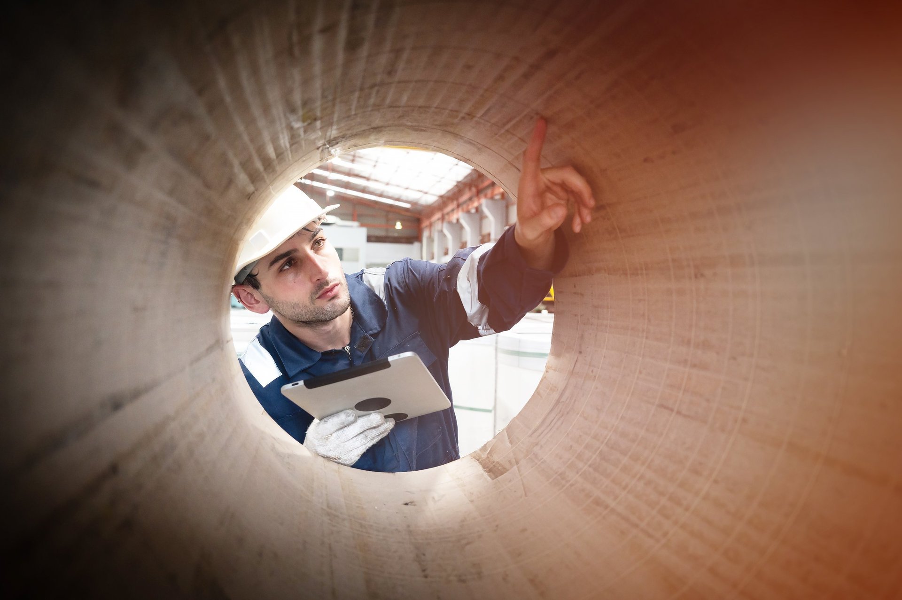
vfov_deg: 47.9
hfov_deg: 67.4
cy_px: 300
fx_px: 676
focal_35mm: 27
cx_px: 451
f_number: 4
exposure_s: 1/125
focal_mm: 27
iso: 1600
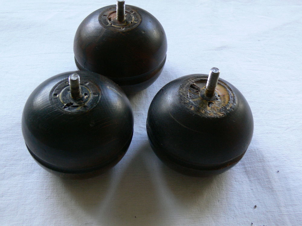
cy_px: 113
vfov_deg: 30.9
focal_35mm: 47
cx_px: 151
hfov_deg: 40.4
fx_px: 410
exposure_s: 1/30
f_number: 3.2
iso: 200
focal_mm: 9.5
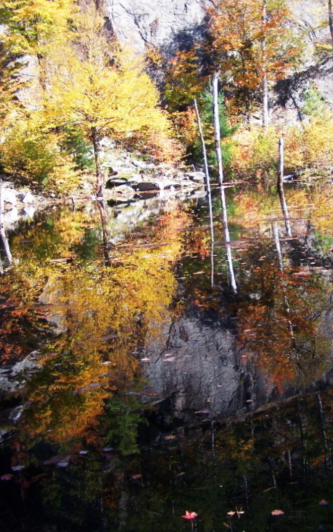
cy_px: 242
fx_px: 755
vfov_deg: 38.8
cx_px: 245
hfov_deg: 24.6
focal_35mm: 52
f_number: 2.8
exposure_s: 1/250
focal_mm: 6.3
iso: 80
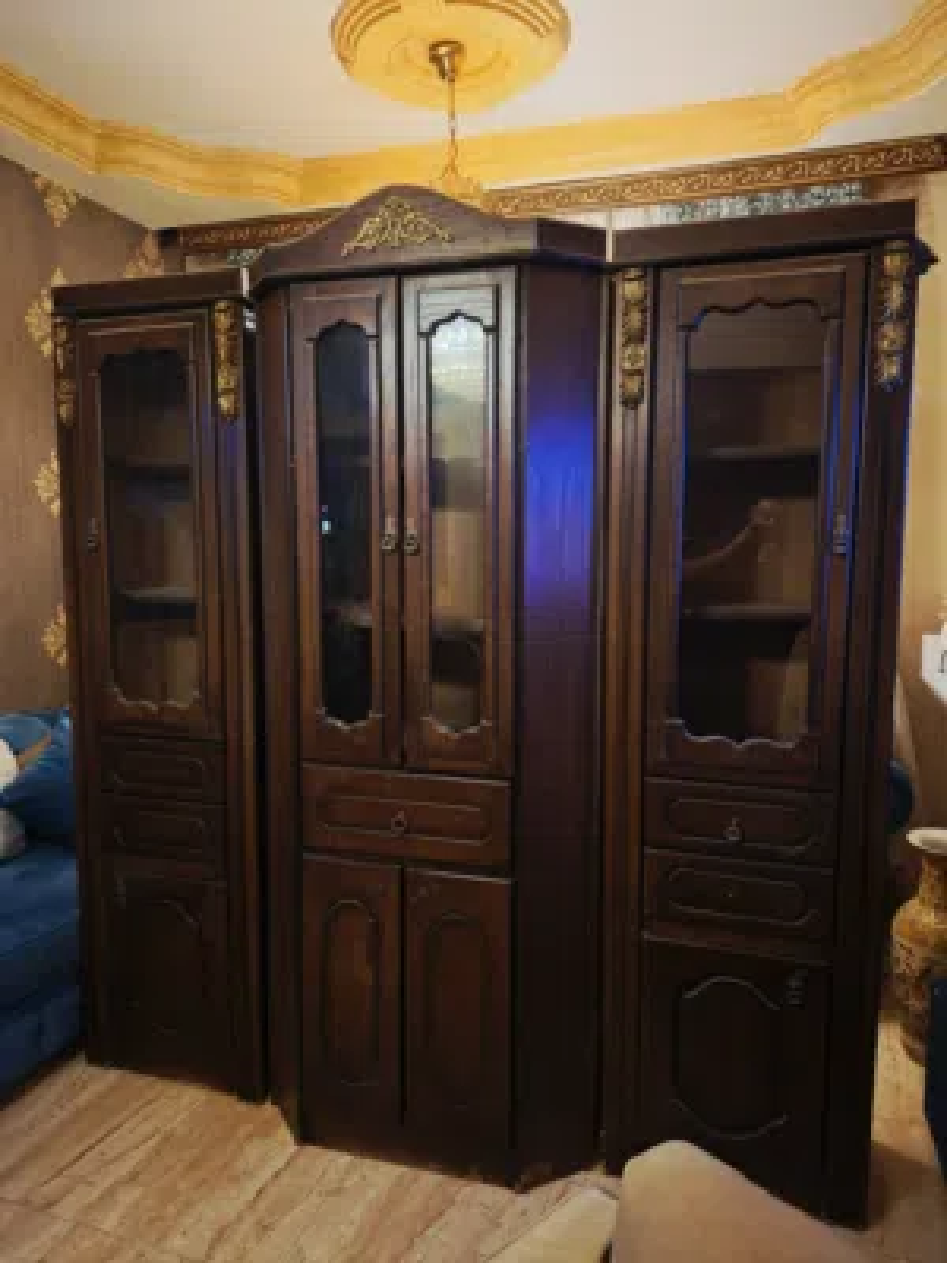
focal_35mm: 23
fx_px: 839
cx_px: 474
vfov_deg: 73.9
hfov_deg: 58.9
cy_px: 632
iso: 640
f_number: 1.8
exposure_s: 1/25
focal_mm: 5.54
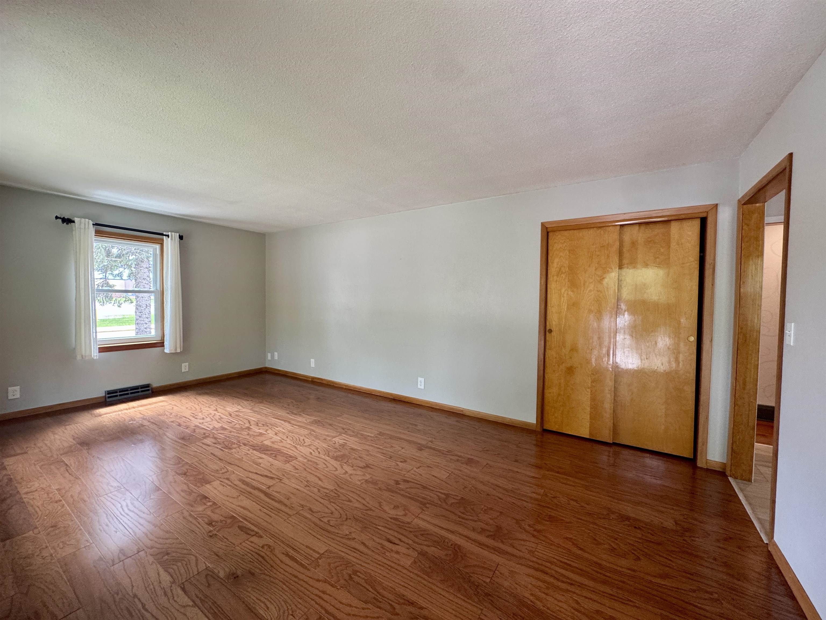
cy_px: 310
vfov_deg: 85.7
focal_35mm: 14
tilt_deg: -1.7
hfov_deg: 102.1
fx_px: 334
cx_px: 413
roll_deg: -0.9
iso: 200
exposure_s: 1/99
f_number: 2.2
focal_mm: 2.22
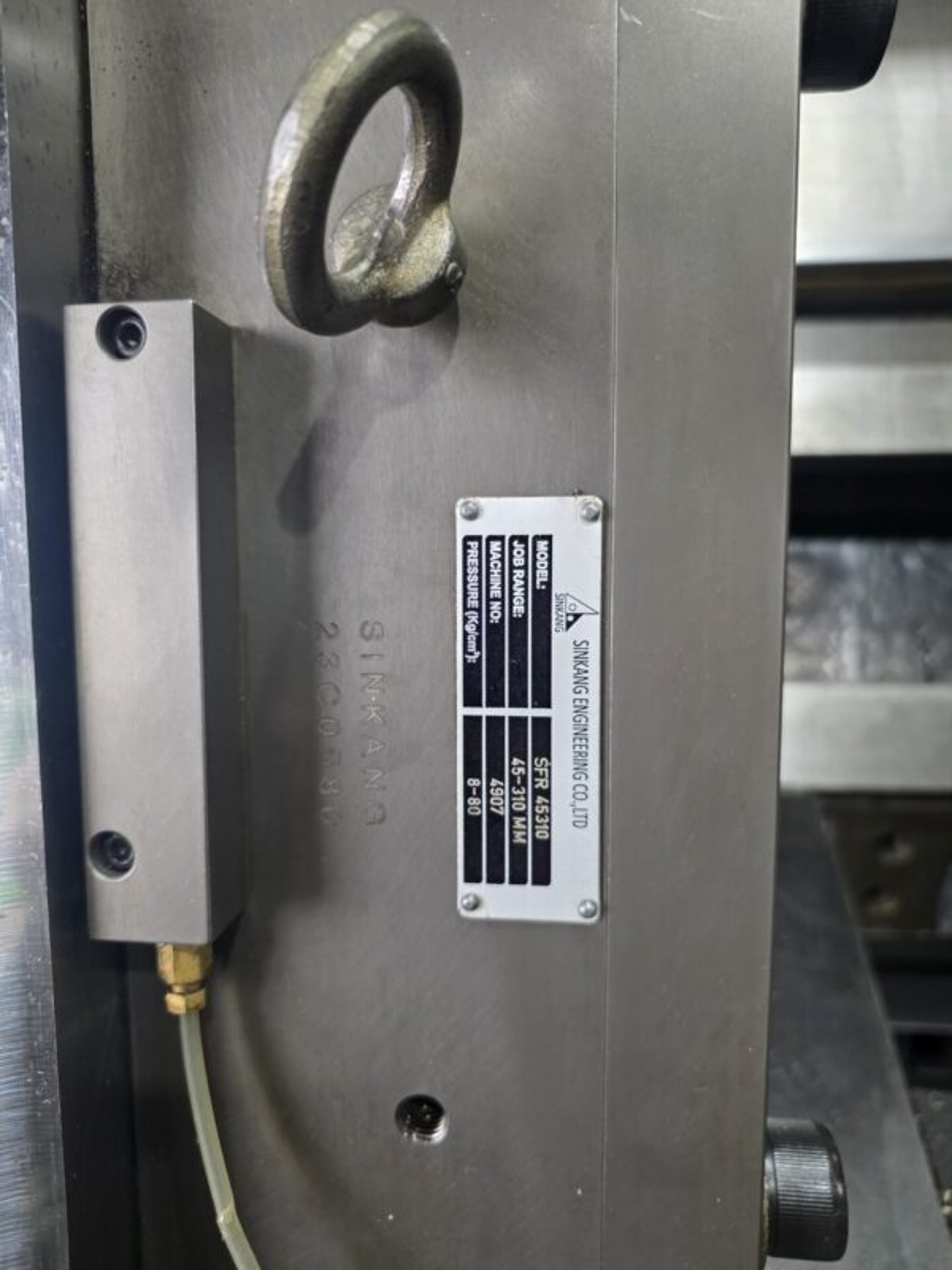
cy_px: 635
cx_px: 476
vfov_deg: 73.9
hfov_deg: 58.9
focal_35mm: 23
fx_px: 843
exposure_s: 1/120
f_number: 1.7
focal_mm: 6.25
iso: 400
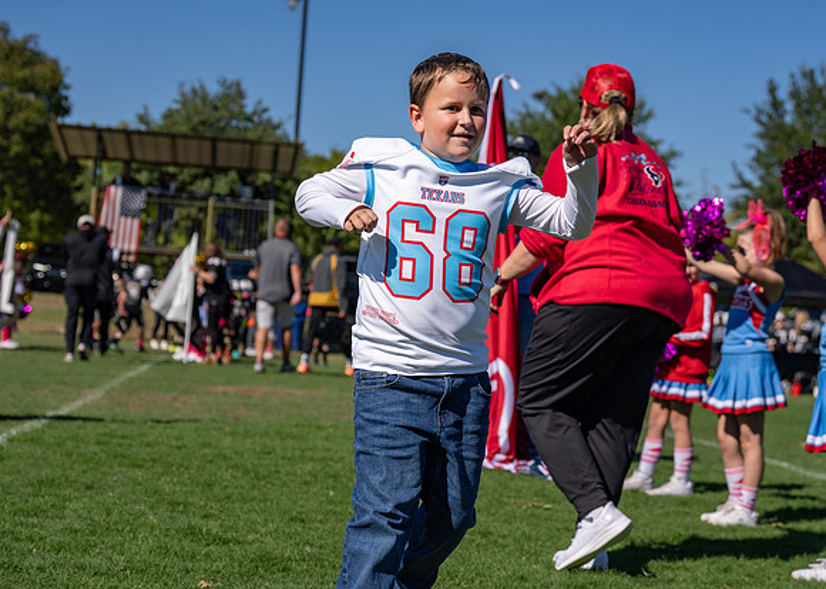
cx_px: 418
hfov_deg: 24.5
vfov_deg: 17.6
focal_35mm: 81
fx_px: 1905
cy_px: 316
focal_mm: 70
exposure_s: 1/1600
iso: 125
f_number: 5
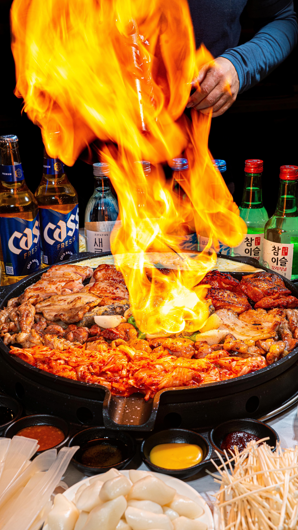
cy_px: 266
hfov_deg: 26.5
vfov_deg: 45.5
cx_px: 155
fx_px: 632
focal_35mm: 45
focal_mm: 42
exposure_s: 1/100
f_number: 11
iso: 400
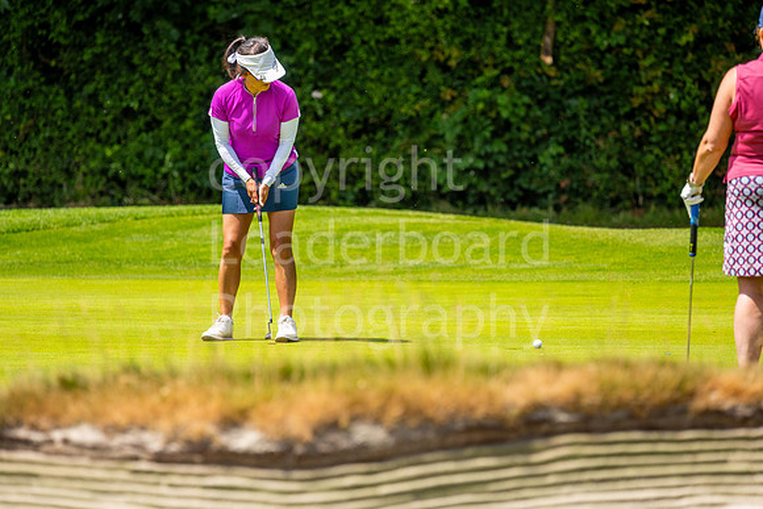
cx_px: 382
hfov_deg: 6.9
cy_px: 254
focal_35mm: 300
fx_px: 6360
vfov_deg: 4.6
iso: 200
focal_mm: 300
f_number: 5
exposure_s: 1/1000
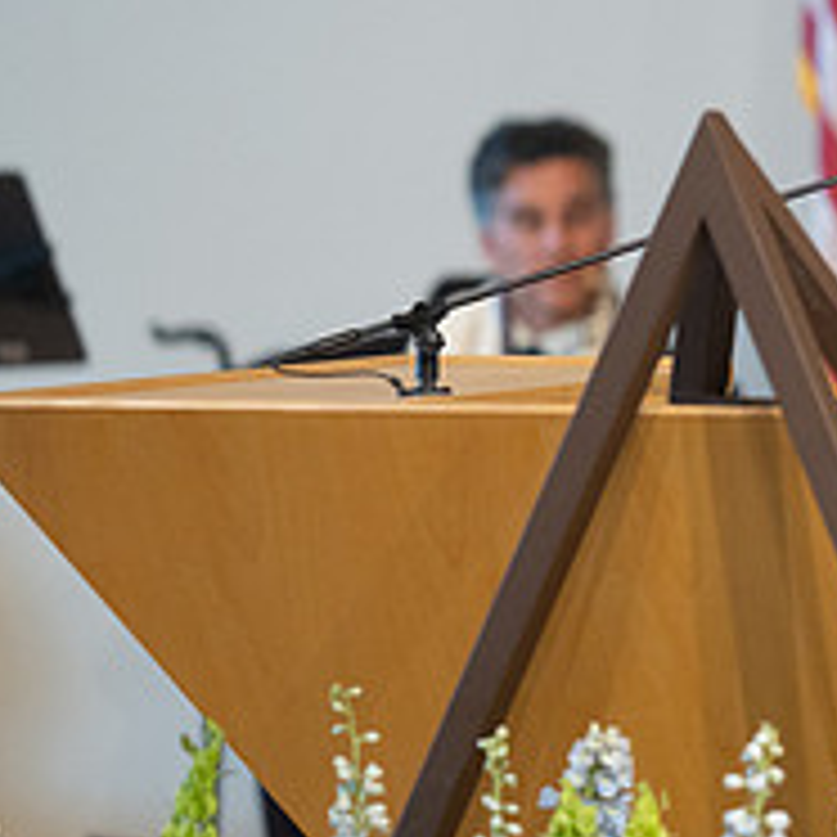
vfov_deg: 4.9
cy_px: 209
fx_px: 9766
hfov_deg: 4.9
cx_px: 976
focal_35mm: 357
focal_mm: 135
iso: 3200
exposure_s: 1/400
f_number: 1.8
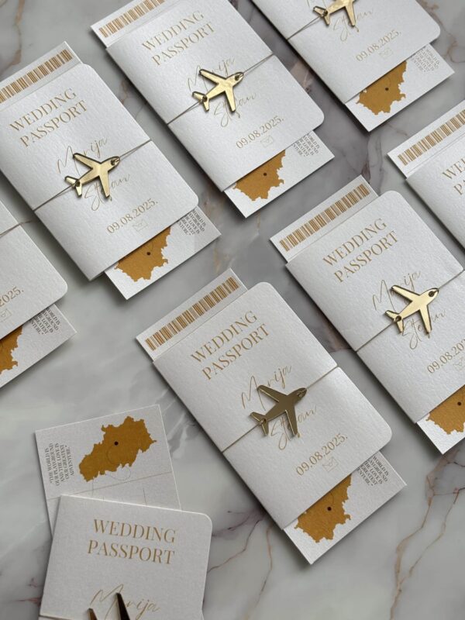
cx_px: 232
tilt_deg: -74.2
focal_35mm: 52
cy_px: 310
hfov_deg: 28.0
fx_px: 931
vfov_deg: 36.8
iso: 32
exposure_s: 1/127
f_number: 1.6
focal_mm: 5.96
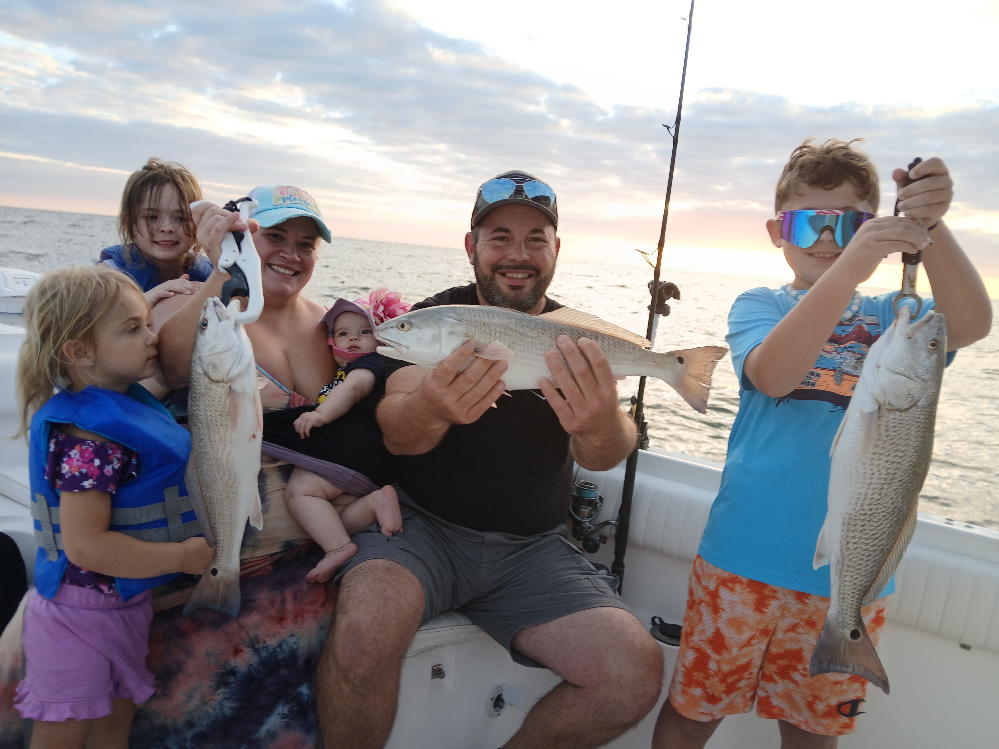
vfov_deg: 53.1
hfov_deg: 67.3
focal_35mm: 26
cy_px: 374
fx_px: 750
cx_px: 500
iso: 32
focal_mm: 3.98
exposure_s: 1/60
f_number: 1.8
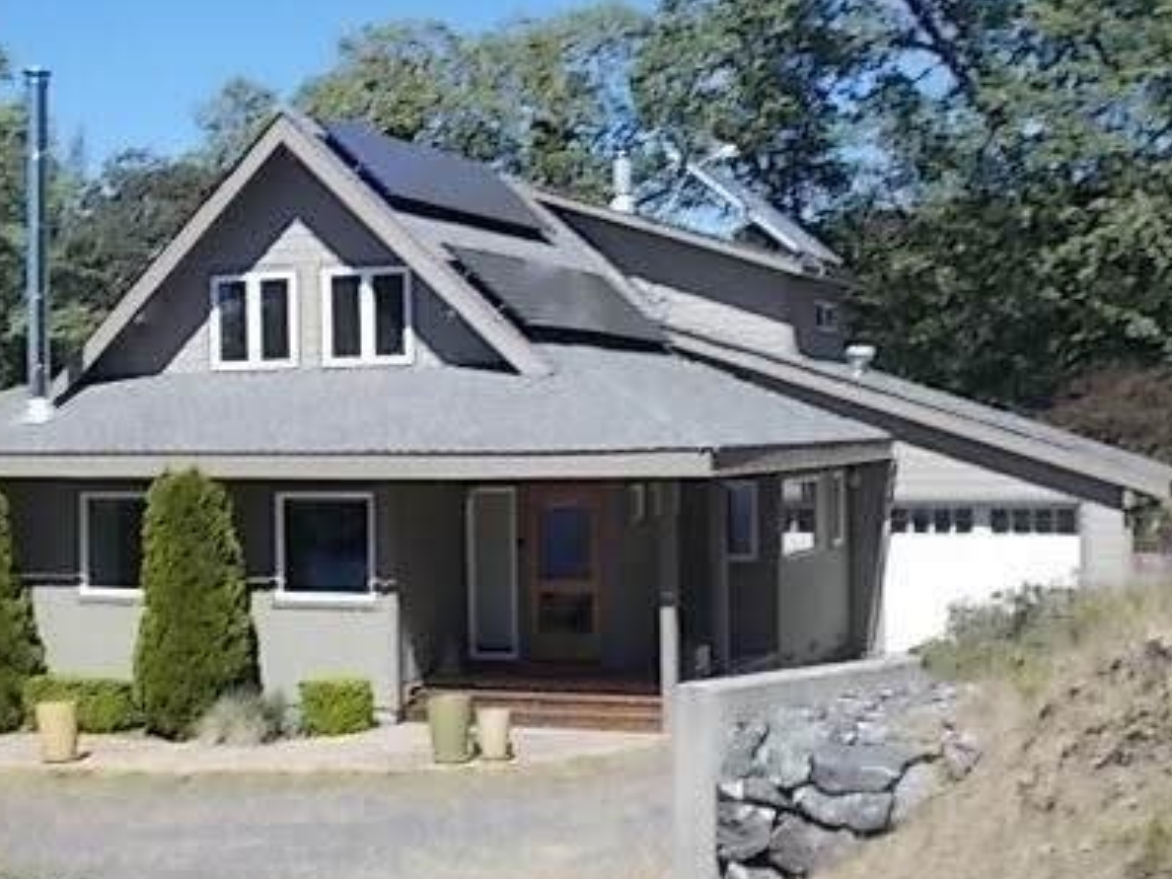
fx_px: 2133
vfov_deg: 23.3
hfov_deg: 30.6
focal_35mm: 63
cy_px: 444
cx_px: 435
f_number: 9.8
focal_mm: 6.9
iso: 80
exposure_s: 1/80
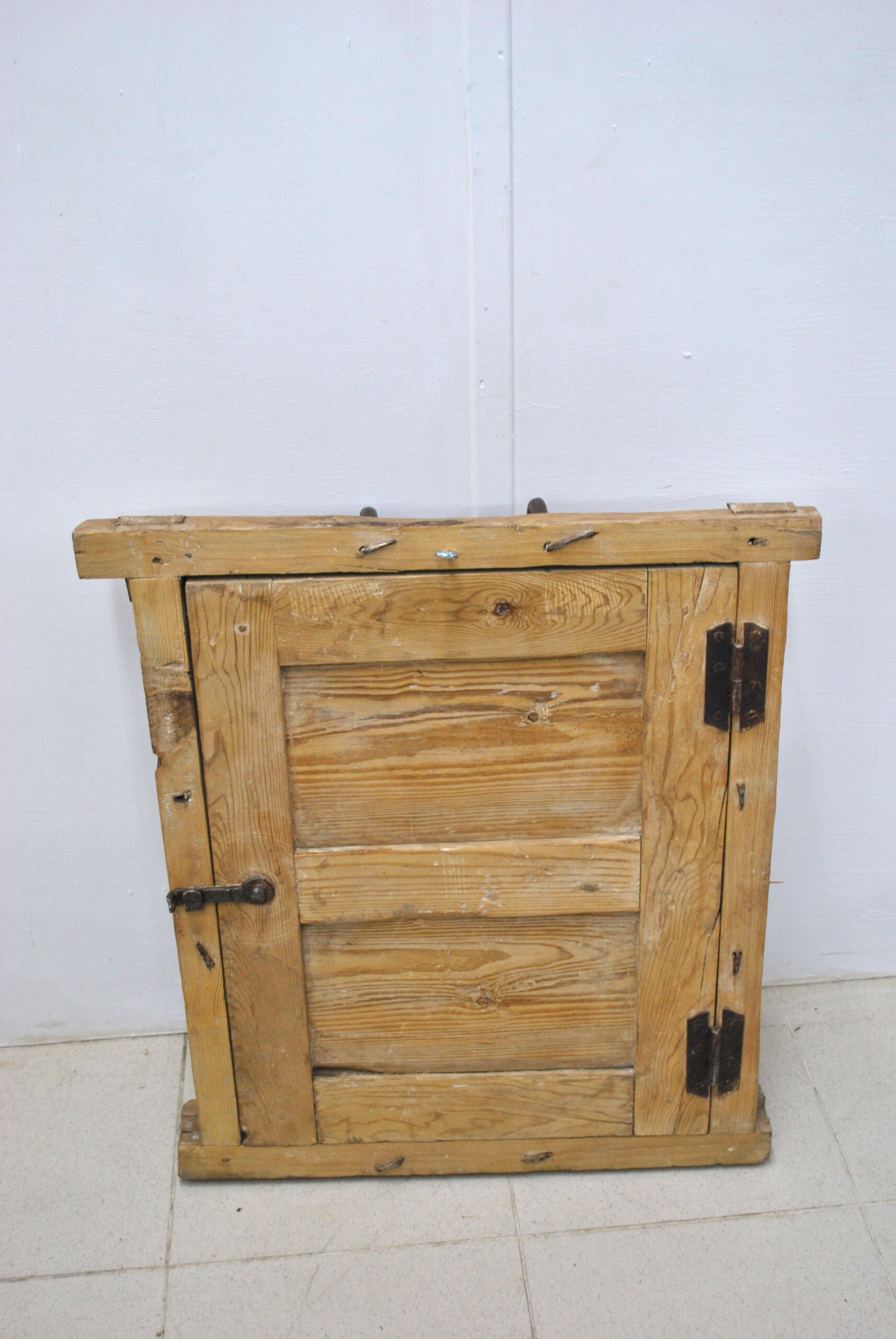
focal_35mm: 39
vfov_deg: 49.5
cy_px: 670
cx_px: 448
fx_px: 1452
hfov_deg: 34.3
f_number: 4.2
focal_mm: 26
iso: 400
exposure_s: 1/40
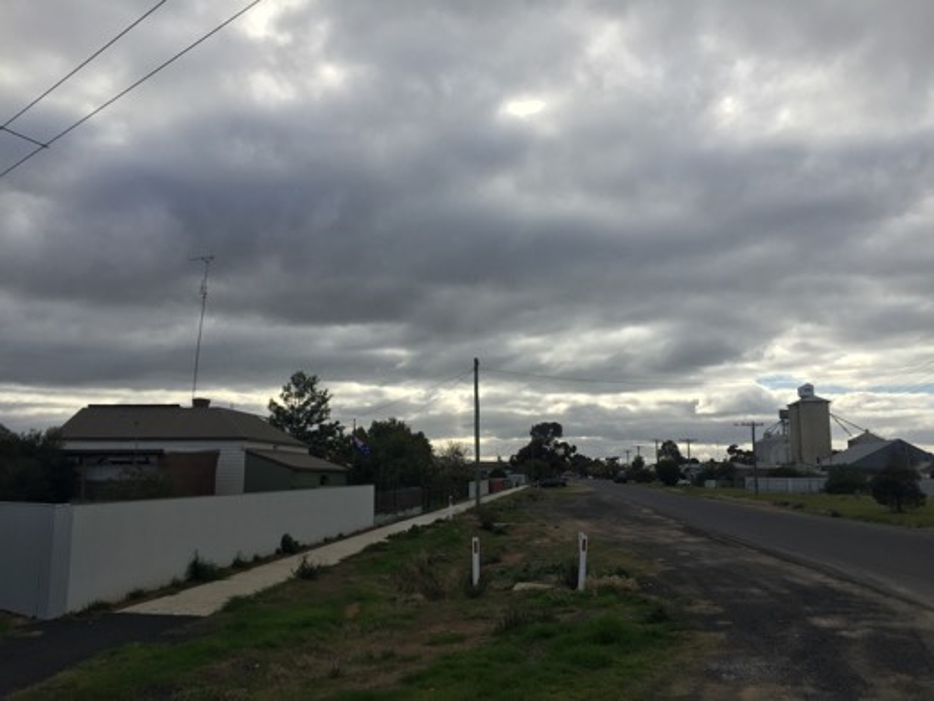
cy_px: 350
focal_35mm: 29
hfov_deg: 61.7
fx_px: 782
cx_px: 467
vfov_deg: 48.2
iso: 32
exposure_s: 1/2639
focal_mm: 4.15
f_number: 2.2
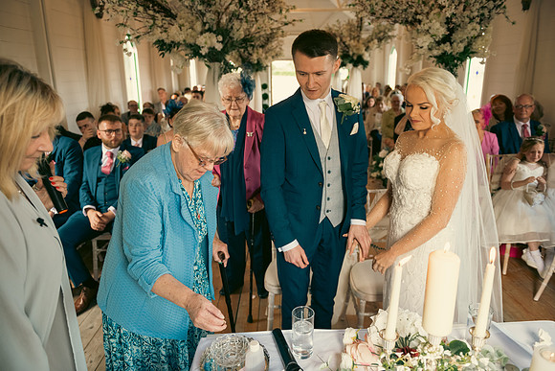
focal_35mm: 24
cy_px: 186
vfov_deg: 53.2
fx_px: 370
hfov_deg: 73.7
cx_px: 278
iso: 640
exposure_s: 1/160
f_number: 3.5
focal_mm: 24
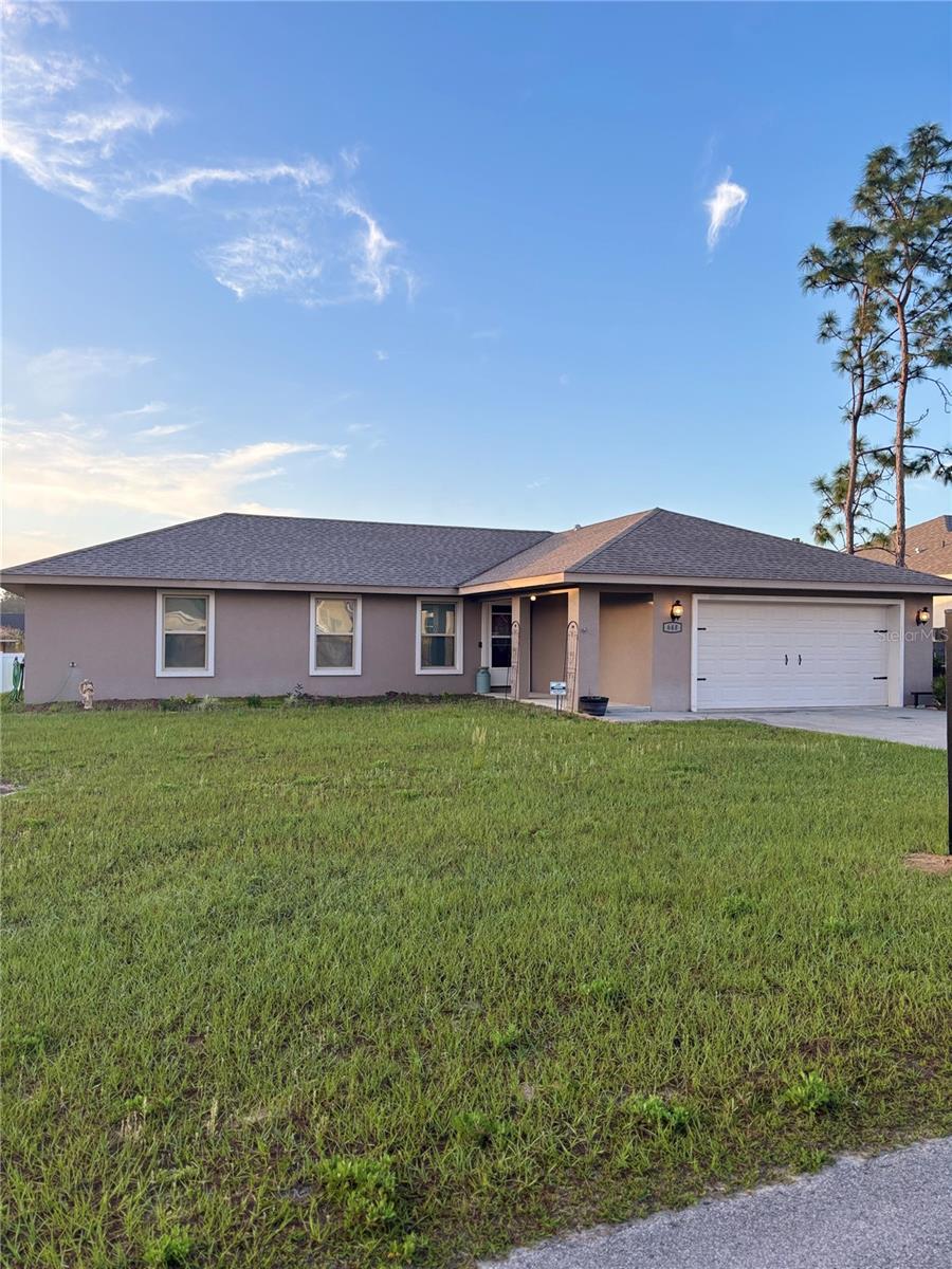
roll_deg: -0.9
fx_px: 953
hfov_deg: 53.1
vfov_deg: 67.3
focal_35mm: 26
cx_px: 476
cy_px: 634
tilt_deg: +0.7
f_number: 1.6
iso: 50
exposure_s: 1/634
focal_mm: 5.96
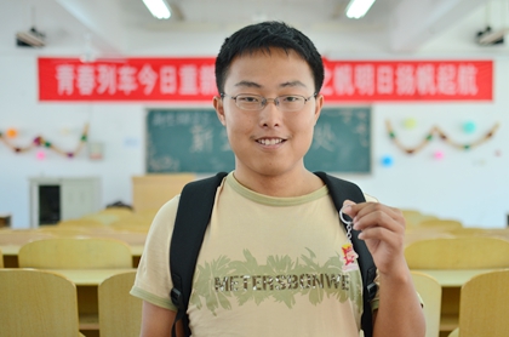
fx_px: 741
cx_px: 254
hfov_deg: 37.9
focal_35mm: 52
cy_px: 168
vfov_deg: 25.6
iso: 400
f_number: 2.2
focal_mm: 35
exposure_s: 1/200
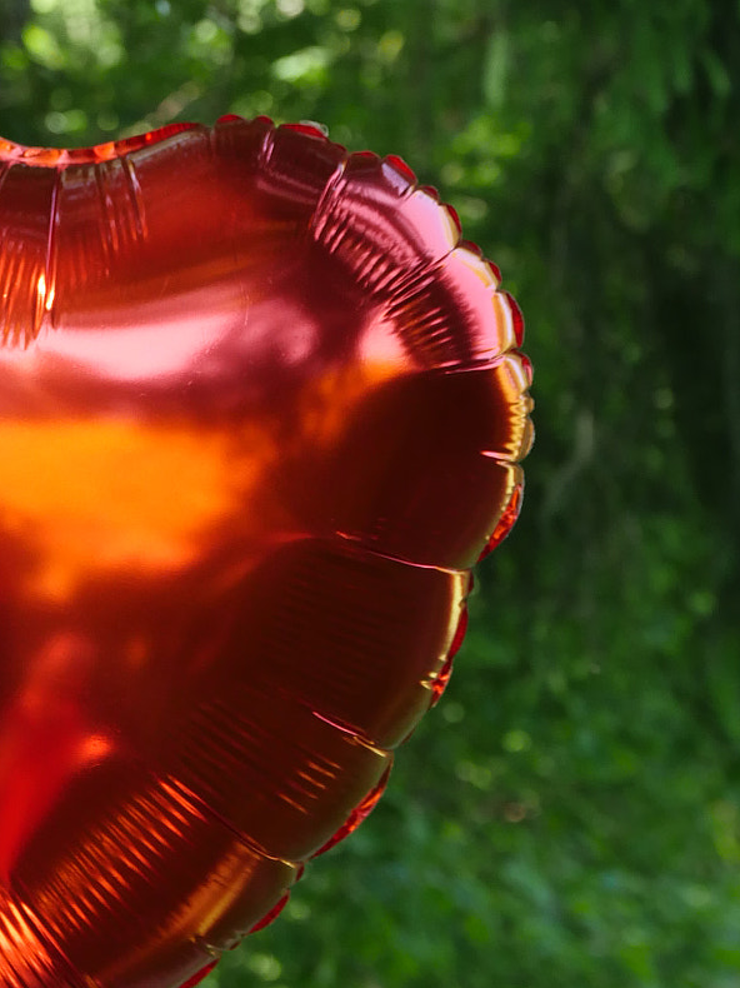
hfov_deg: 6.4
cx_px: 61
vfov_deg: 8.6
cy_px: 200
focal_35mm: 231
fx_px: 6588
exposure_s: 1/125
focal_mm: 57
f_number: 5
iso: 640
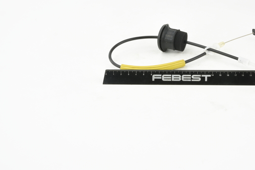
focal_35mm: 84
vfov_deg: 16.2
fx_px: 595
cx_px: 170
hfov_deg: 24.1
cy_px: 56
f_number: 32
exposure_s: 1/2.5
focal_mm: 60
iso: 100
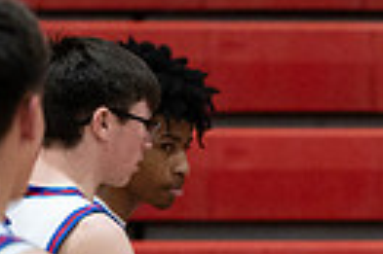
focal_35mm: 555
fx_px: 5897
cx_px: 681
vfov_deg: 2.5
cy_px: 399
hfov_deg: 3.7
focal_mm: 125
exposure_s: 1/1000
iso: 5000
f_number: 2.8
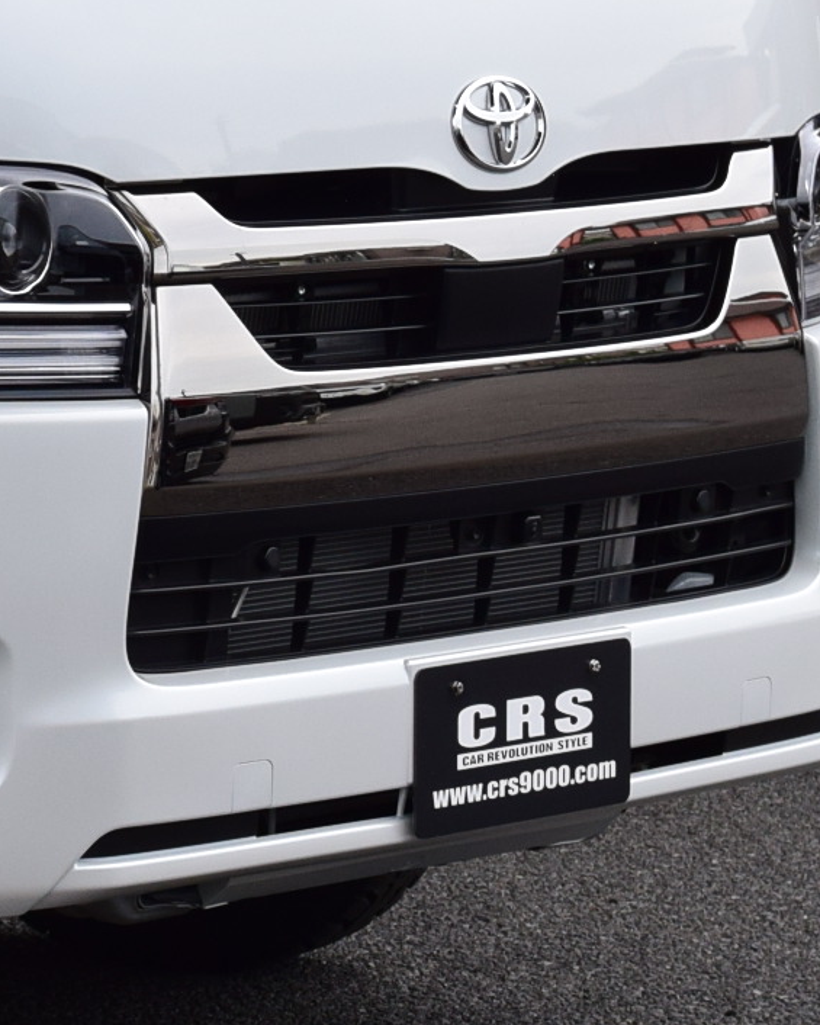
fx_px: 6157
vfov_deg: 9.5
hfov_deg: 7.4
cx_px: -630
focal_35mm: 203
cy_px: 213
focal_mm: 34
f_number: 10
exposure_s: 1/250
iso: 400
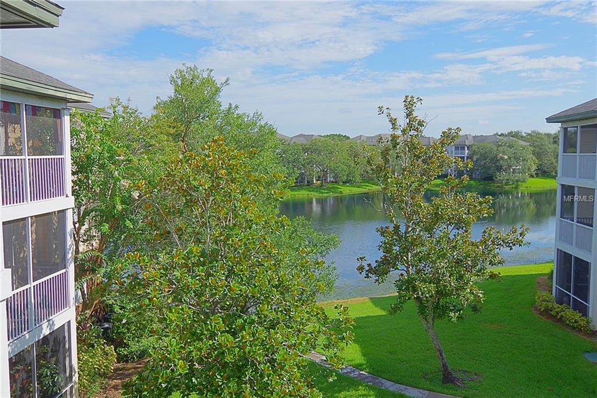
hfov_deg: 59.5
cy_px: 199
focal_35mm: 32
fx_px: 522
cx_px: 298
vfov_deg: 41.7
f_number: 7.1
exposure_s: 1/320
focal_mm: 21
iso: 200
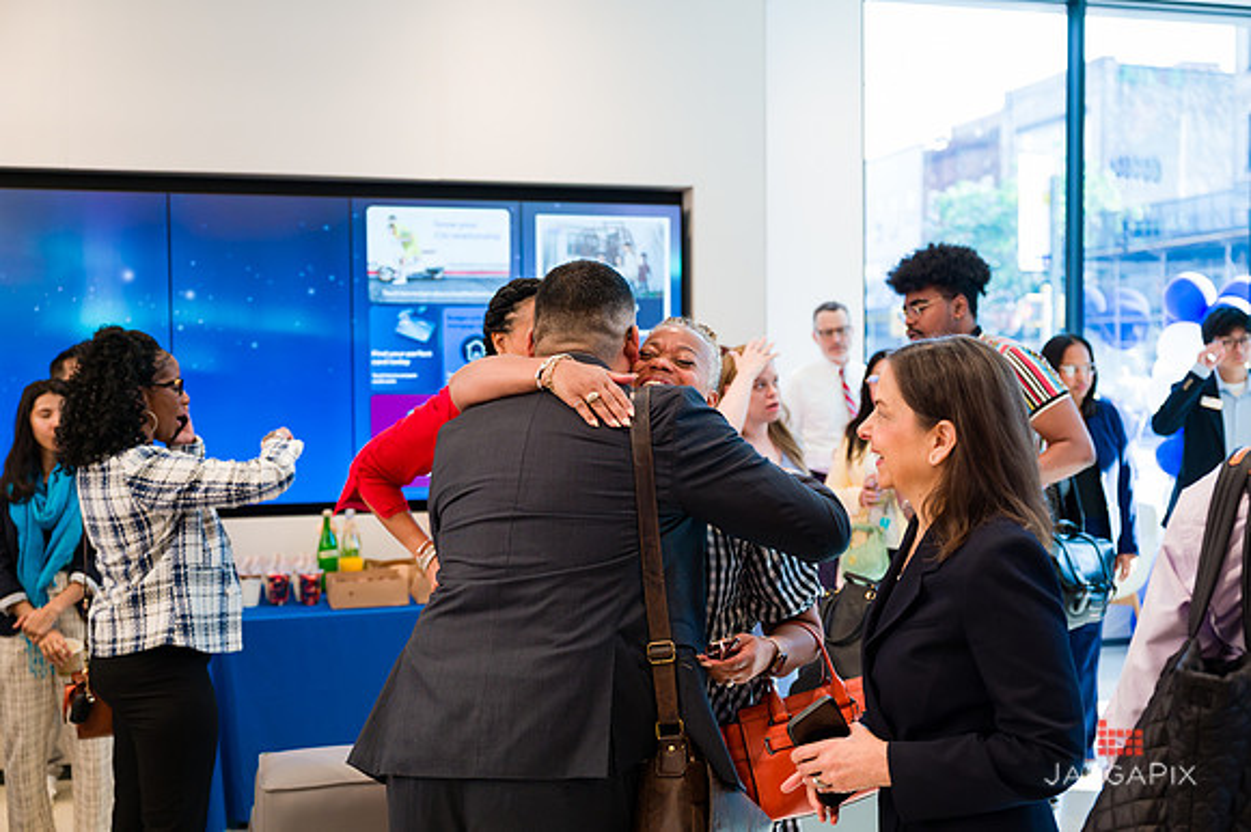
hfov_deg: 49.2
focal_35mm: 39
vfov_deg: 33.9
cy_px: 416
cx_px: 626
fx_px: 1367
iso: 500
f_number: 3.2
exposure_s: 1/200
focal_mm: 39
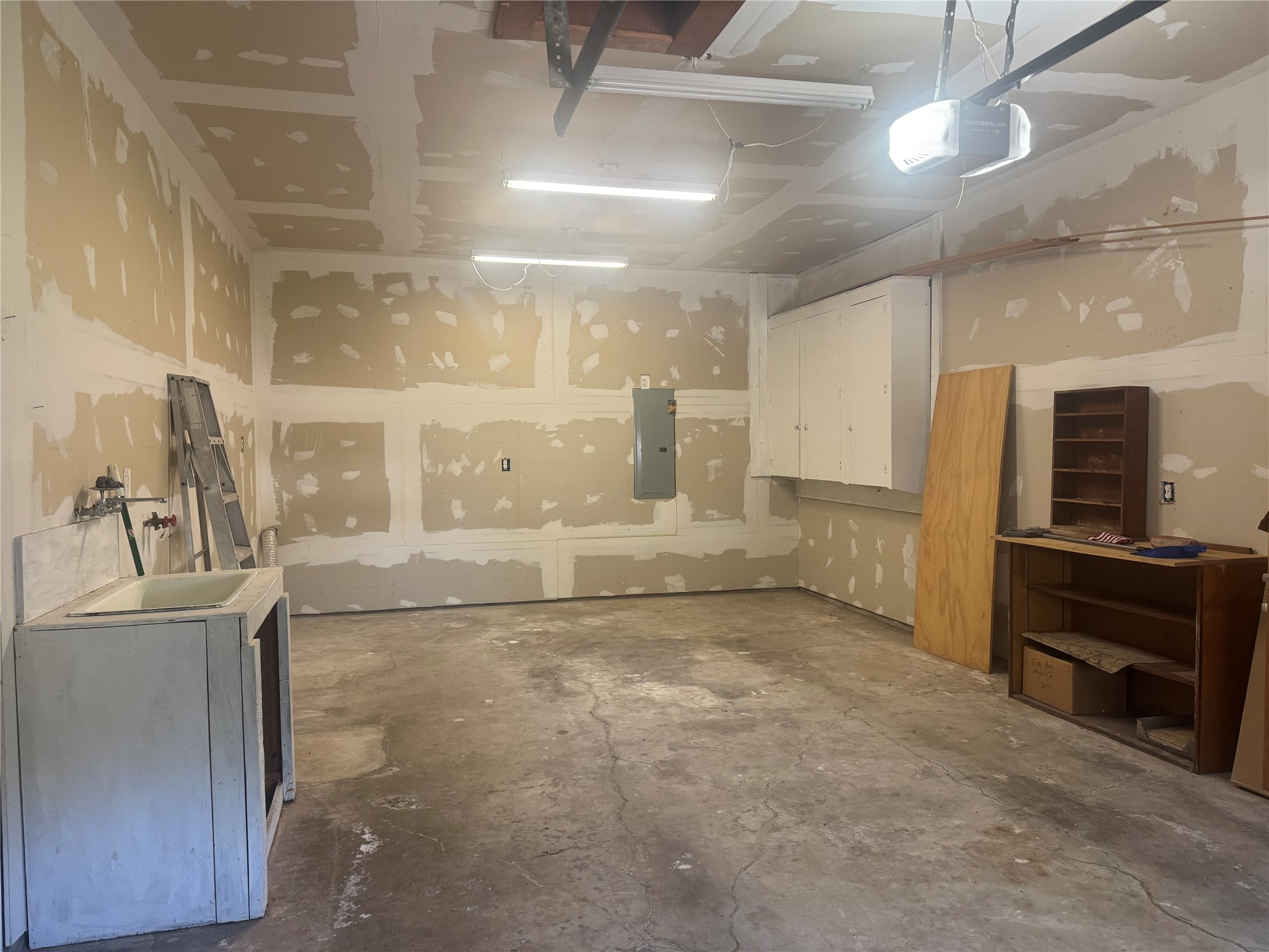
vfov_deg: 56.8
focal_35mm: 24
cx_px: 634
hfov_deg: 71.6
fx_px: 880
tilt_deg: -3.2
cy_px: 476
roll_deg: +1.7
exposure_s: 1/60
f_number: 1.78
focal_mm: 6.76
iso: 160
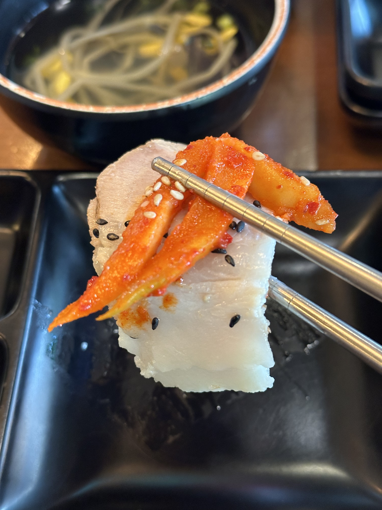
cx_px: 191
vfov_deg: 39.7
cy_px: 255
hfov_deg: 30.3
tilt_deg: -53.0
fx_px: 706
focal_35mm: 48
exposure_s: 1/40
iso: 400
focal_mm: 6.86
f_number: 1.78
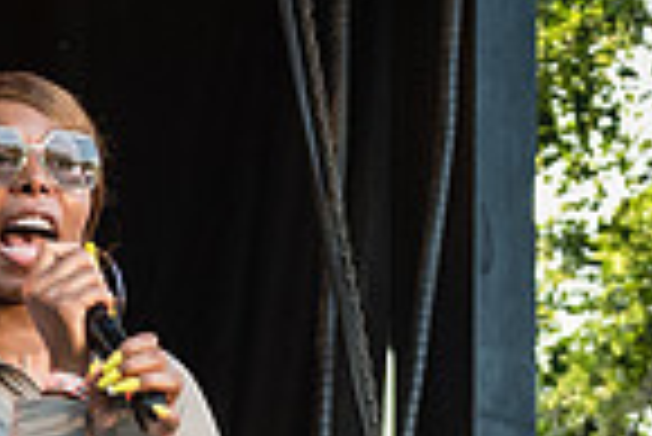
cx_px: 499
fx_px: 4641
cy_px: 629
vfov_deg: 5.3
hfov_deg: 8.0
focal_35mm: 256
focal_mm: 45
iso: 1000
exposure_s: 1/640
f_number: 3.2
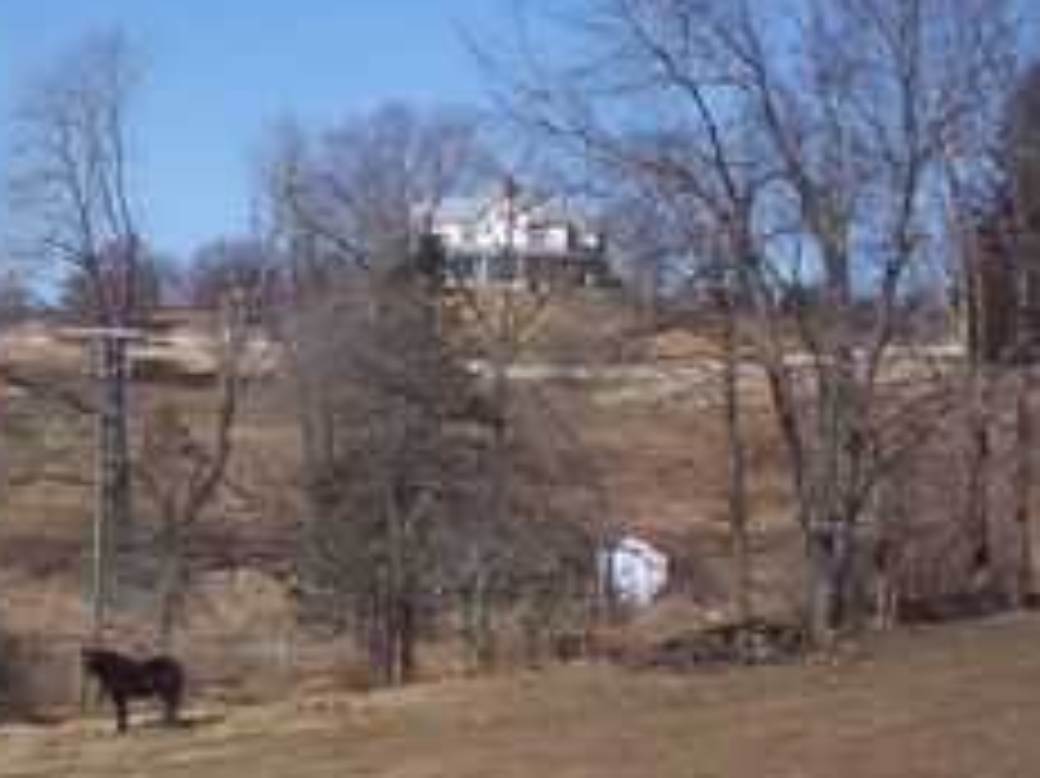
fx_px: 2703
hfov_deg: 21.5
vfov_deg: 16.2
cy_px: 124
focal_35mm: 90
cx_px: 198
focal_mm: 6
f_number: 8
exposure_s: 1/308
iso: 100
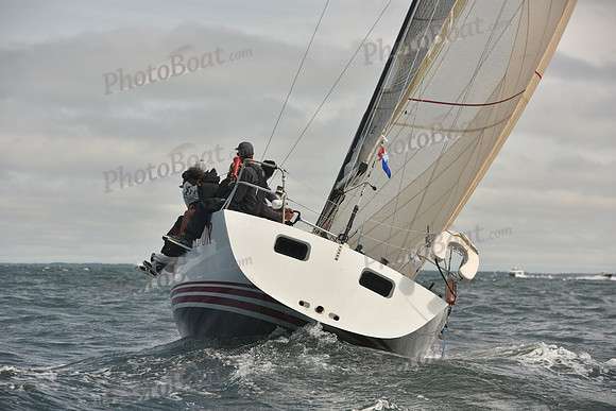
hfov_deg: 16.4
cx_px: 308
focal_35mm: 125
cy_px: 206
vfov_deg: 11.0
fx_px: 2139
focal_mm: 125
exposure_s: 1/1000
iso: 320
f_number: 7.1
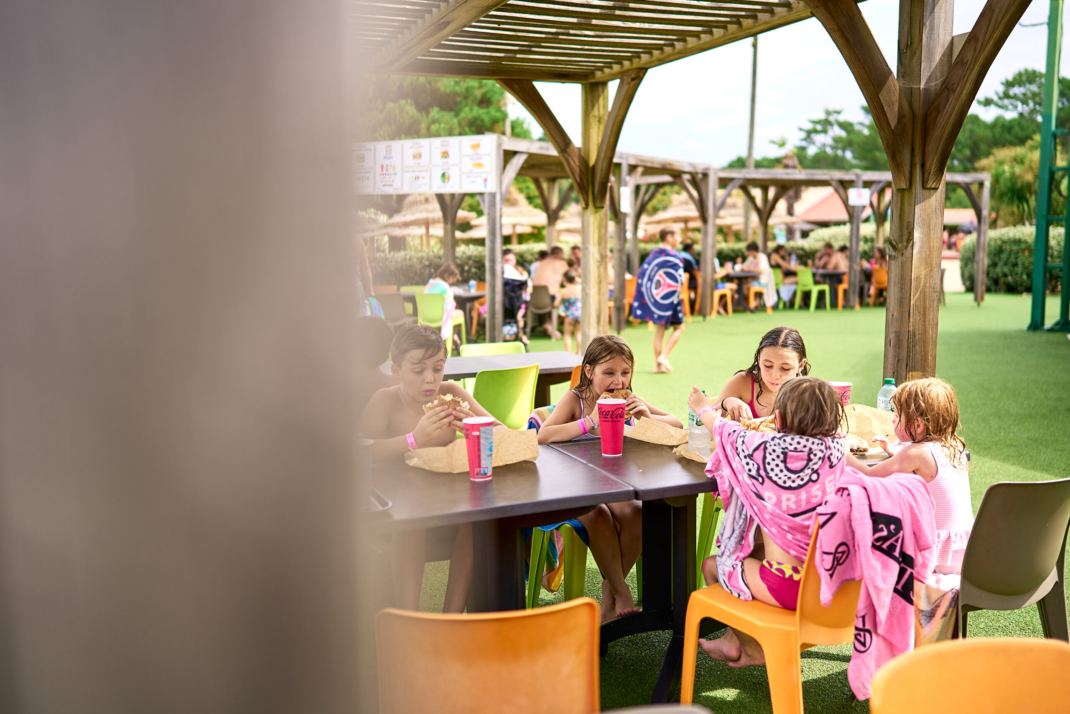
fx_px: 1040
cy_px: 357
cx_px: 535
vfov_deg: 37.9
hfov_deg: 54.4
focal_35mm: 35
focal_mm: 35
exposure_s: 1/2000
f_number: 1.4
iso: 100
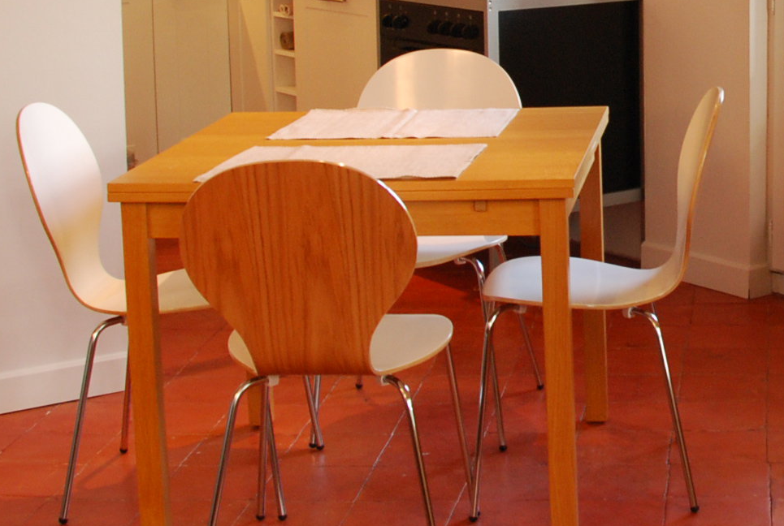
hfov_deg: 24.0
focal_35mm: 81
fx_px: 1768
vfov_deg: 16.6
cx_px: 776
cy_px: 13
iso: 400
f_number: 6.3
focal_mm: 18
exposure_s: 1/13
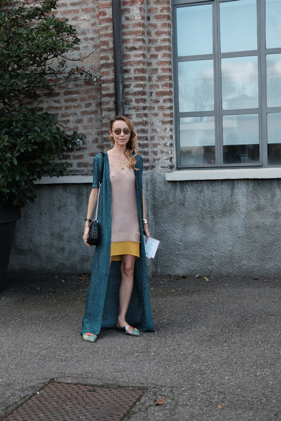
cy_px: 210
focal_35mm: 53
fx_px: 620
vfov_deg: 37.5
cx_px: 140
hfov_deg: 25.5
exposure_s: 1/4000
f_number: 2
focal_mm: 35
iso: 800
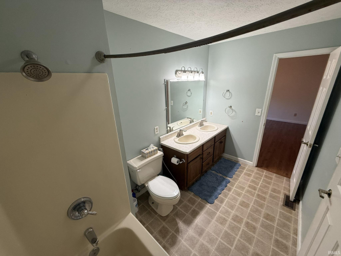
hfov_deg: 102.1
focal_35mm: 14
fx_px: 138
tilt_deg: -18.4
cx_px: 170
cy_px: 128
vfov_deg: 85.7
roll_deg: +1.8
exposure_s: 1/120
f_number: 2.2
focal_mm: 2.22
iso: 200
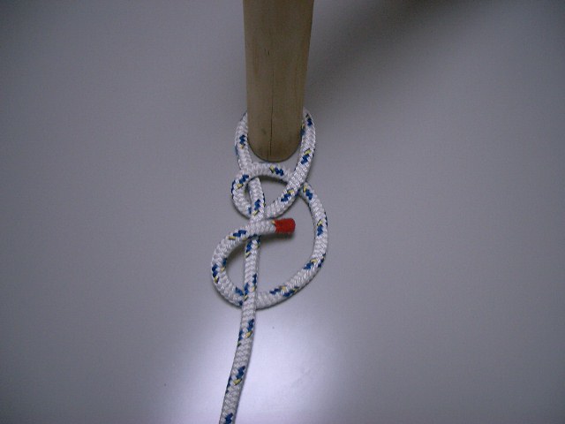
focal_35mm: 35
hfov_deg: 52.6
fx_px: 571
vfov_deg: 40.7
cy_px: 212
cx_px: 282
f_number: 2.6
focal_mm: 5.8
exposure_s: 1/50
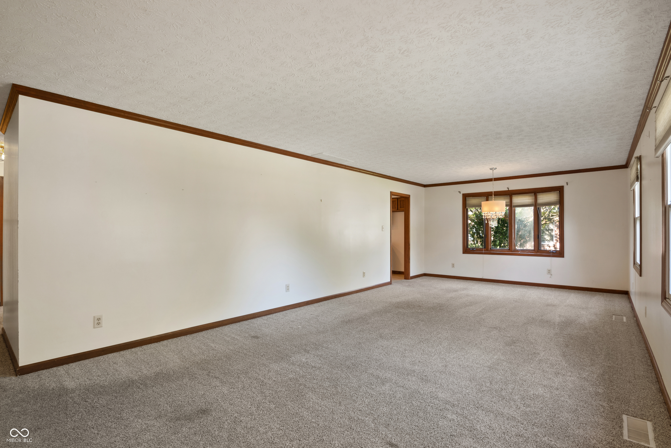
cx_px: 336
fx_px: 298
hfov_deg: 96.7
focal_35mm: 16
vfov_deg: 73.7
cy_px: 224
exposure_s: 1/3
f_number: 8
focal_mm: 16
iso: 320
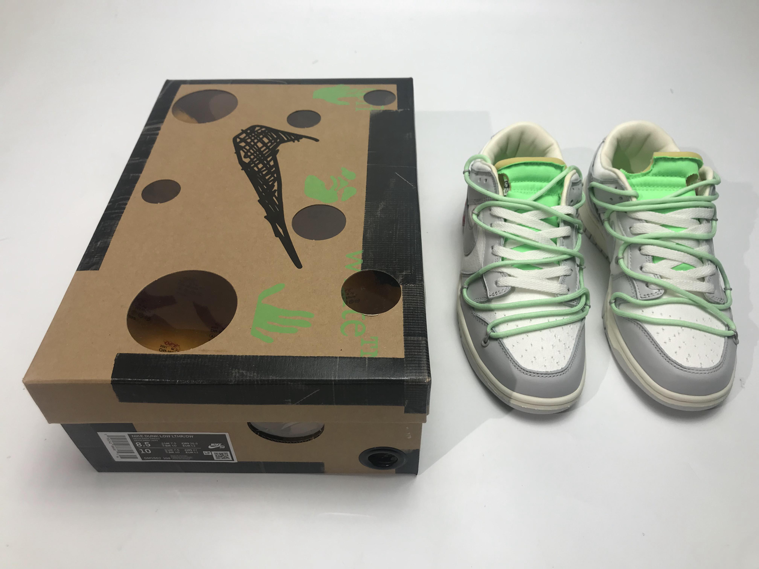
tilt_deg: -47.0
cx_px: 380
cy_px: 284
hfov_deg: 63.4
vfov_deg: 49.7
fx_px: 614
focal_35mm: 28
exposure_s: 1/210
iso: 20
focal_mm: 3.99
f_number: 1.8
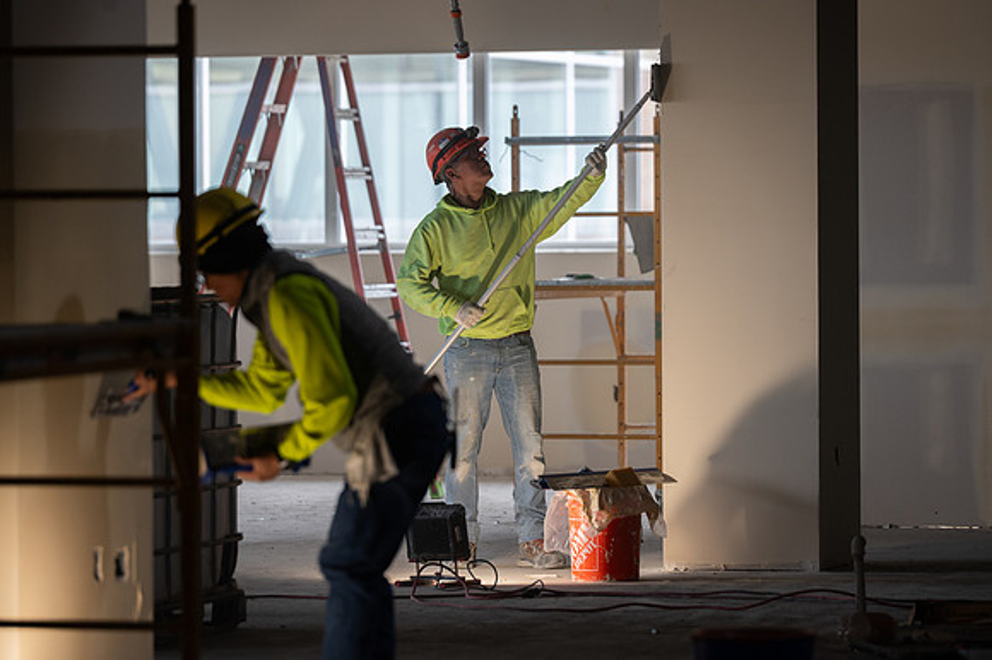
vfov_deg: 6.7
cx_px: 496
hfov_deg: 10.1
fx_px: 5604
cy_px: 330
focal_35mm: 204
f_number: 3.5
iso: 500
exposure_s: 1/400
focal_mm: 200
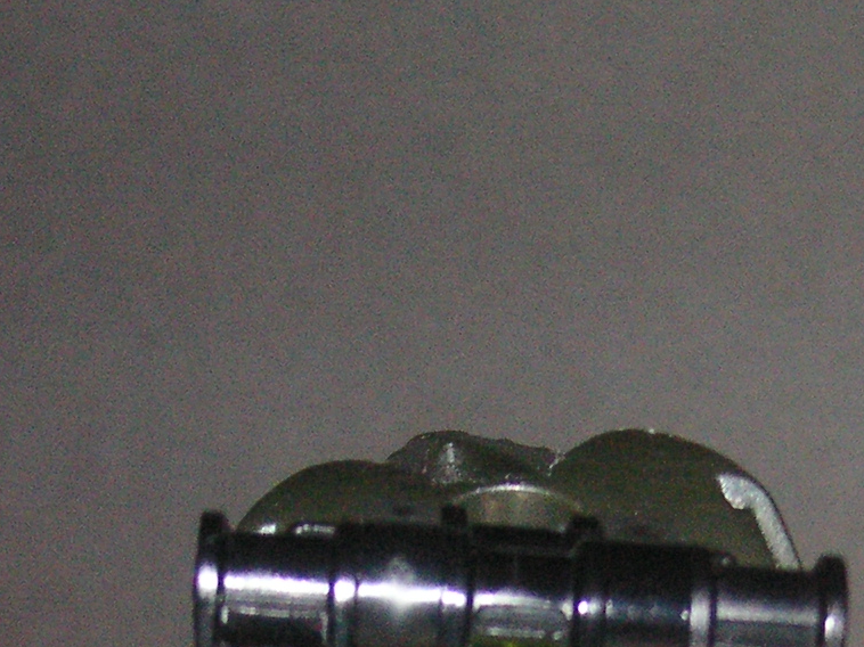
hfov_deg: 15.8
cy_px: 1035
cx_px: 494
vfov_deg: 11.3
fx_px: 3119
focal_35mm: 125
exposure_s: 1/180
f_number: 6.7
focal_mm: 6.1
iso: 160
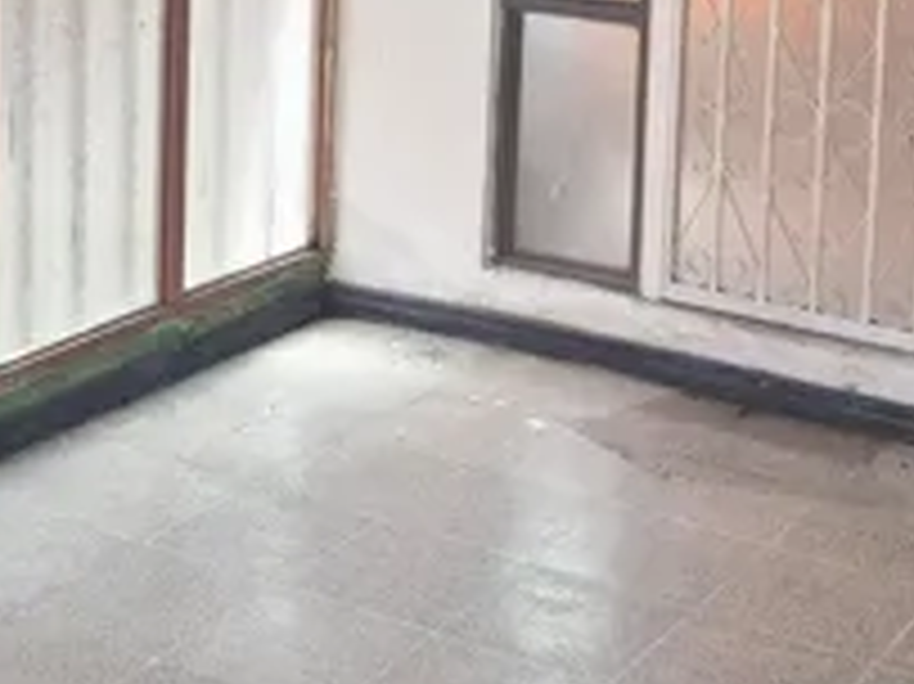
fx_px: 1900
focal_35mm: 72
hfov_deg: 27.0
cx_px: 507
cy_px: -72
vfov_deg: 19.5
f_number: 1.8
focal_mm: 5.54
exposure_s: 1/50
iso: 200
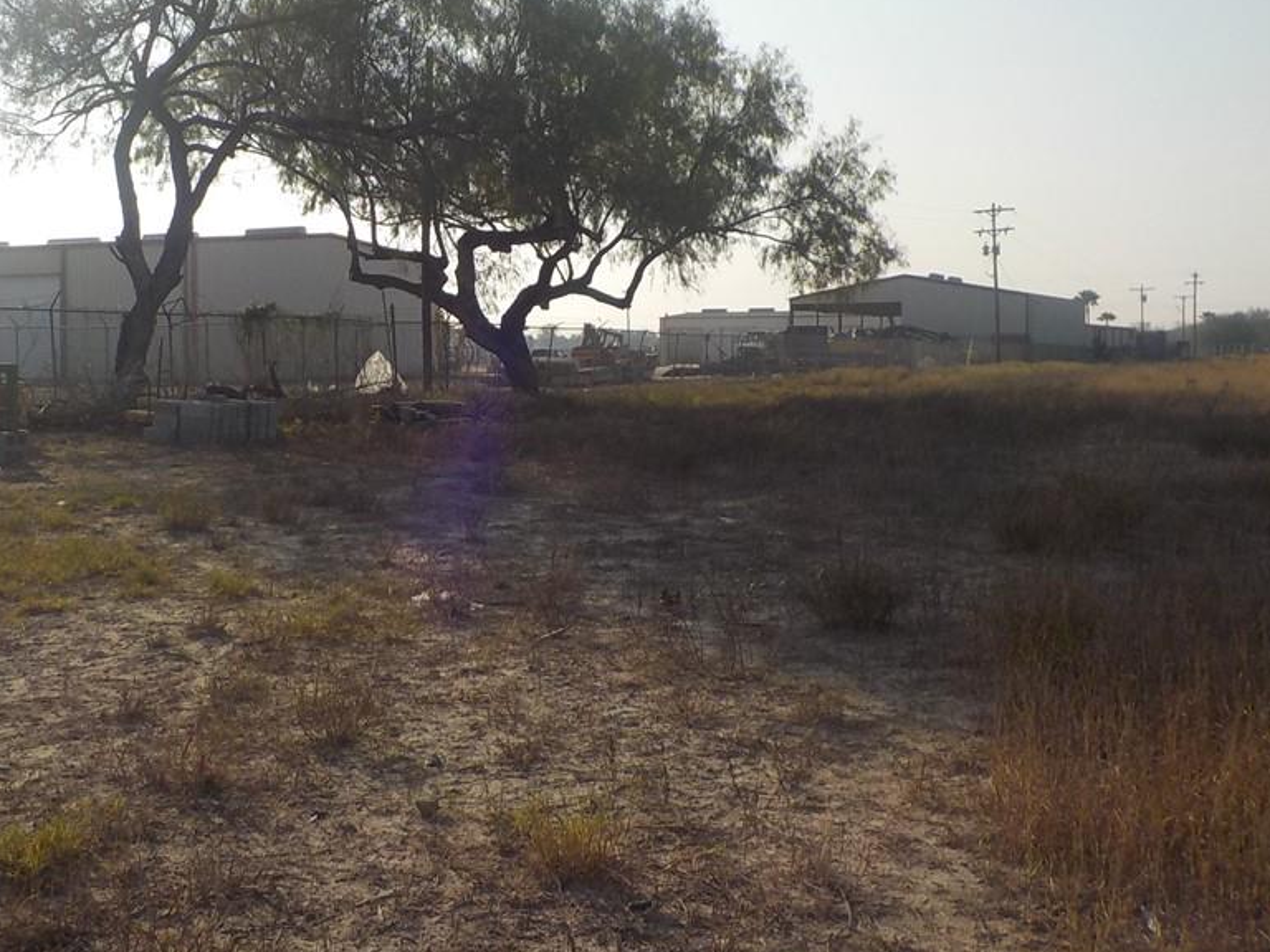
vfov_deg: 35.8
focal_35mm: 40
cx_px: 514
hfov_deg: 46.6
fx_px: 1468
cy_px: 385
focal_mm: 4.1
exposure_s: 1/1600
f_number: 3.3
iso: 125
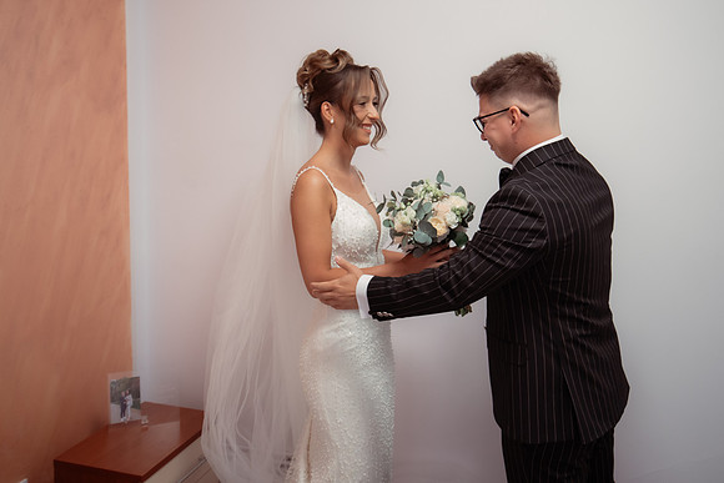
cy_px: 191
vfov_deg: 39.8
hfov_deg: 57.2
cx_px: 367
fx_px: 664
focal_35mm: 33
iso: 1250
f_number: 2.8
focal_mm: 26
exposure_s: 1/320
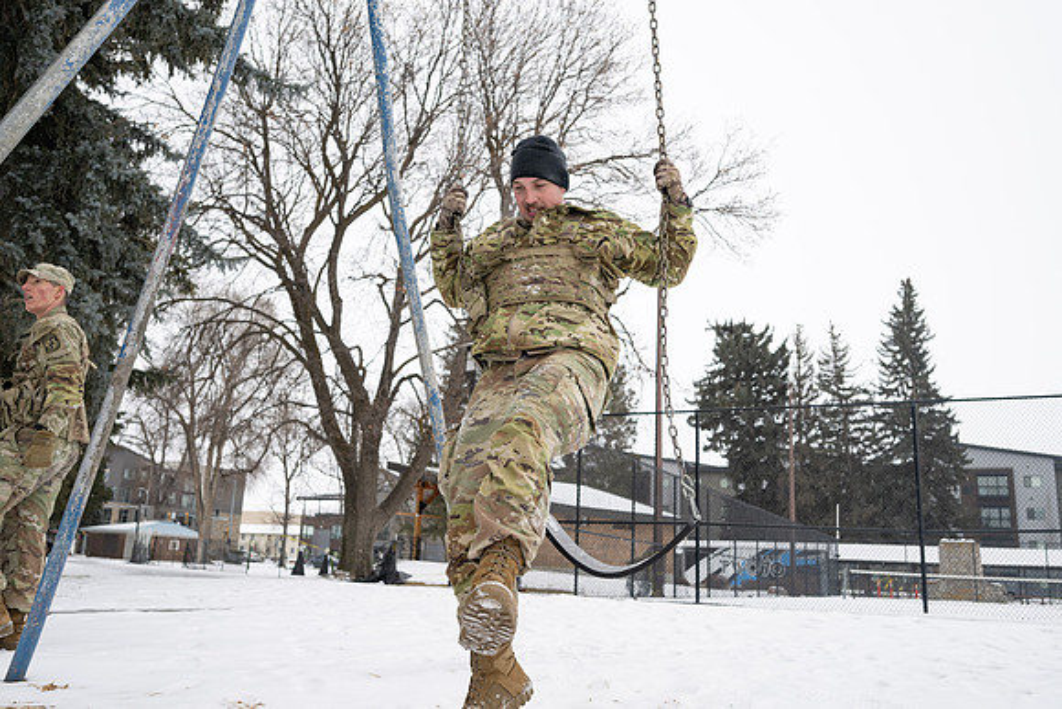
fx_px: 885
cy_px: 354
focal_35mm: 30
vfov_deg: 43.6
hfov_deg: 61.9
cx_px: 531
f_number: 4
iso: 220
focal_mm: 30
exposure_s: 1/800
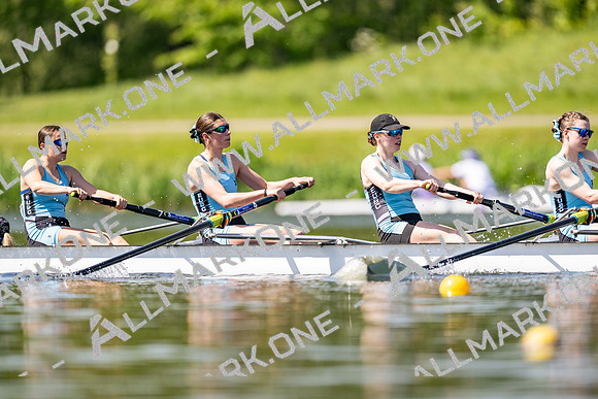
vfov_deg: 2.3
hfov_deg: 3.4
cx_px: 299
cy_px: 200
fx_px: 9969
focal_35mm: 600
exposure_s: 1/2500
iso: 360
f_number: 4
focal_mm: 600
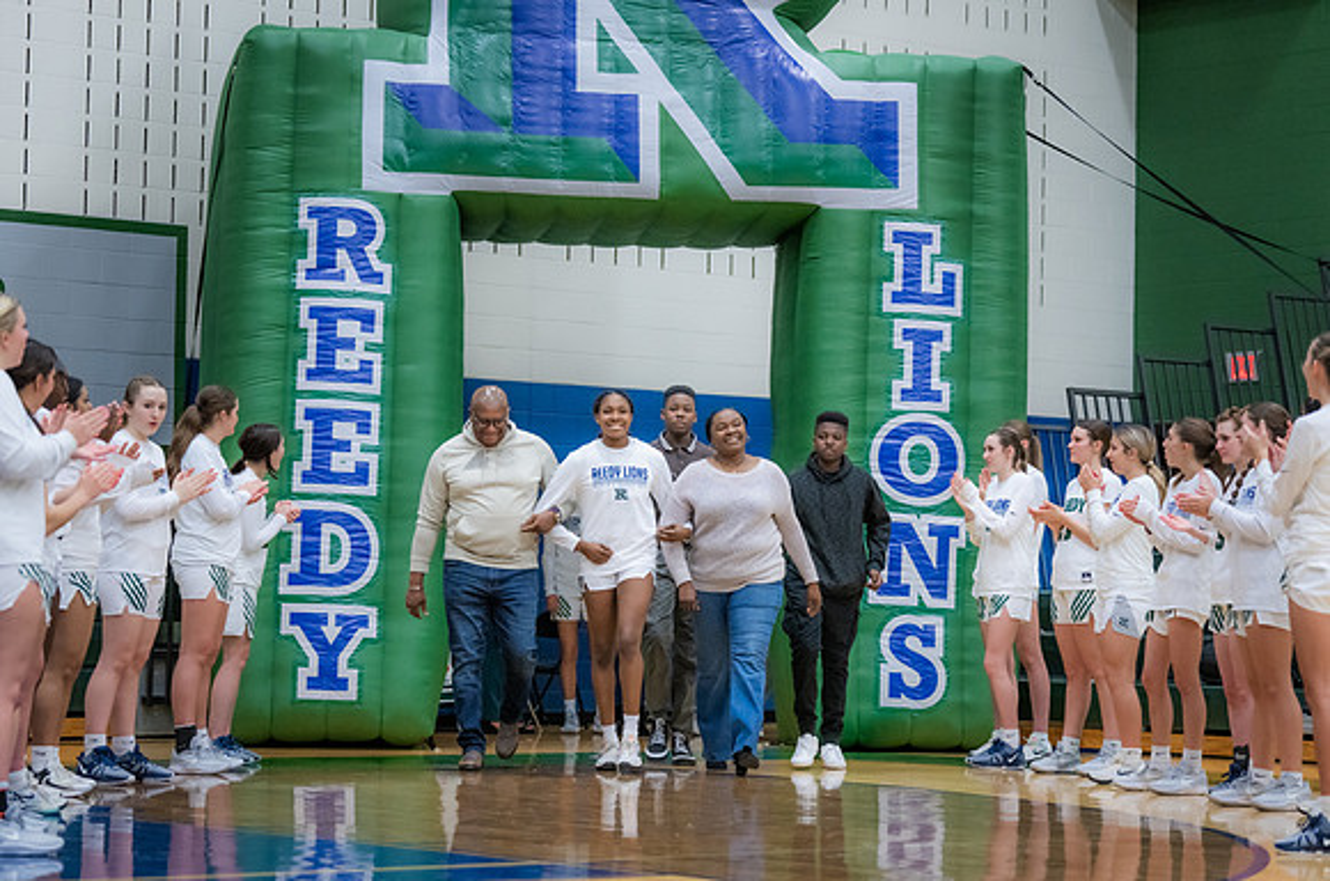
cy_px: 473
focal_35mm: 88
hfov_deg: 23.1
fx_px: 3257
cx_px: 620
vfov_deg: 15.4
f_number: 2.8
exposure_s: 1/400
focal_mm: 80
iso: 3200
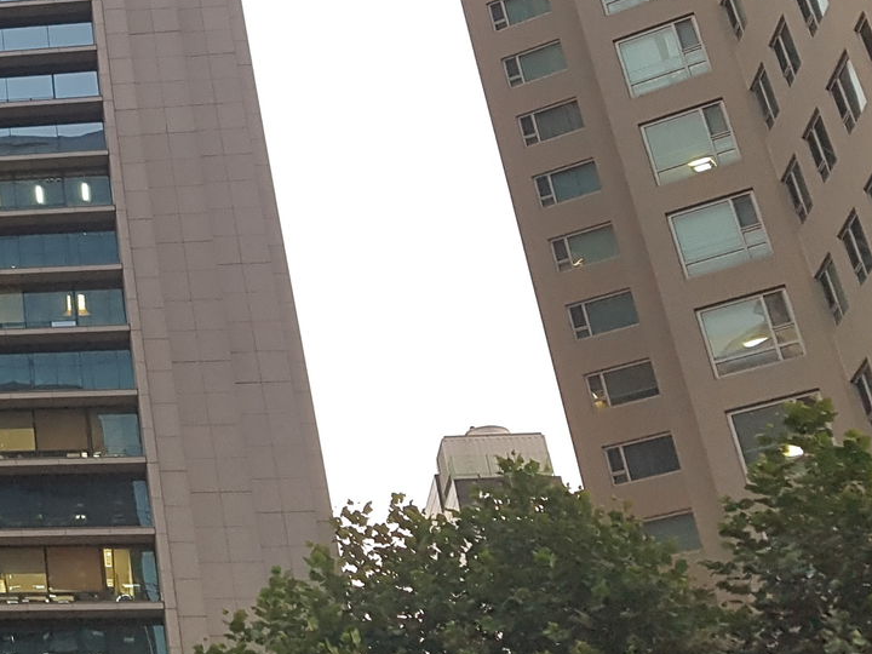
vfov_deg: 19.4
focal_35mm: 74
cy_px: 21
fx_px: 1864
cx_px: -281
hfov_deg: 23.2
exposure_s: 1/60
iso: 125
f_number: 1.7
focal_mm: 4.2
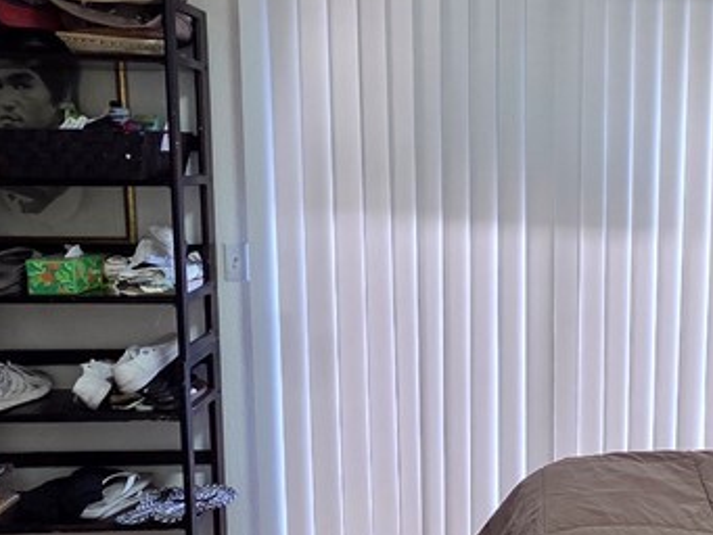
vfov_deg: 36.8
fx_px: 804
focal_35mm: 39
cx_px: 594
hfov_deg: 44.9
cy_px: 282
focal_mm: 2.2
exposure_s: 1/60
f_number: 2.2
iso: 250
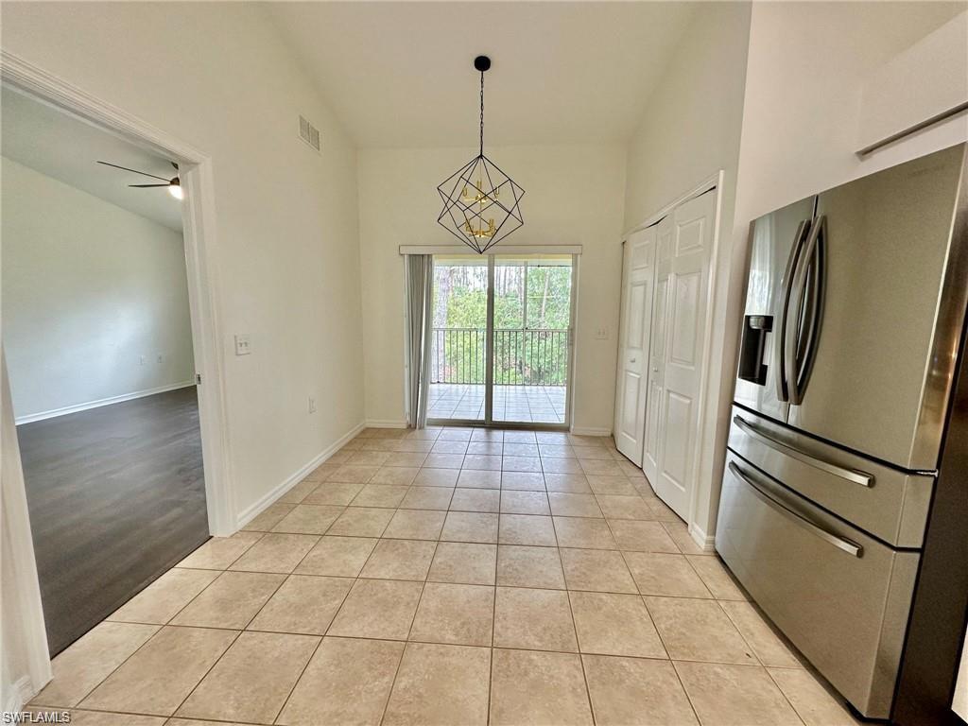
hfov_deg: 102.1
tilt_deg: -7.5
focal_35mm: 14
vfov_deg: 85.7
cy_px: 363
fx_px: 391
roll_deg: -0.5
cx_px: 484
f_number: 2.2
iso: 160
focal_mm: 2.22
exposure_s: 1/120
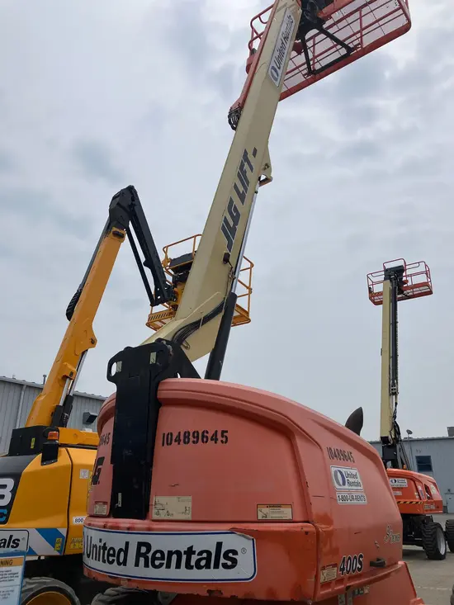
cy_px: 302
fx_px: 489
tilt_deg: +25.7
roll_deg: -2.7
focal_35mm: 28
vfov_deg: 63.4
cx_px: 227
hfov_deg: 49.8
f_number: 1.8
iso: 32
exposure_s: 1/6098
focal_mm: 3.99
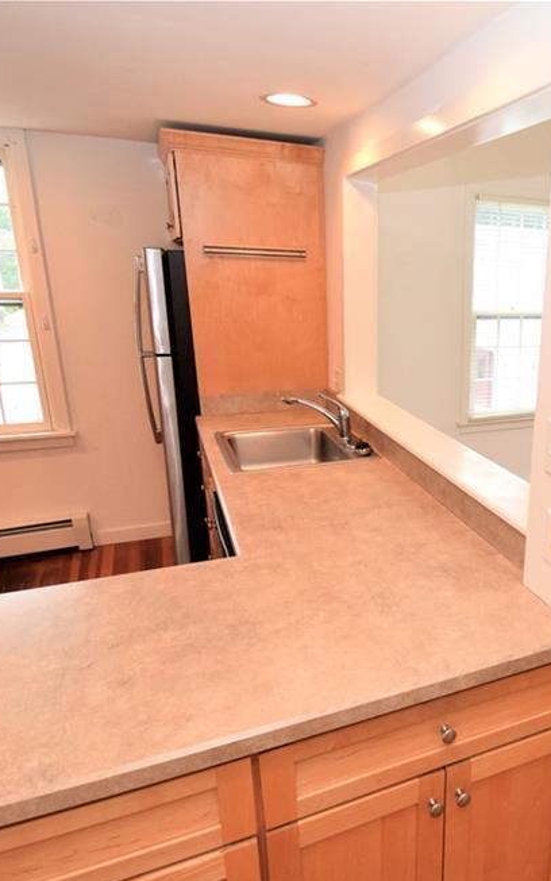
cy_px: 459
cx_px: 477
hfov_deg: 47.0
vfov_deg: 74.7
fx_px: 576
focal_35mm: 24
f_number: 6.3
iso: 1600
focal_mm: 10
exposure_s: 1/100
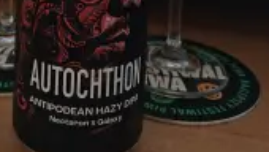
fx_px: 421
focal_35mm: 59
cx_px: 78
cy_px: -136
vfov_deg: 16.5
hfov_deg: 34.9
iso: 703
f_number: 1.88
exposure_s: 1/12
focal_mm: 5.56
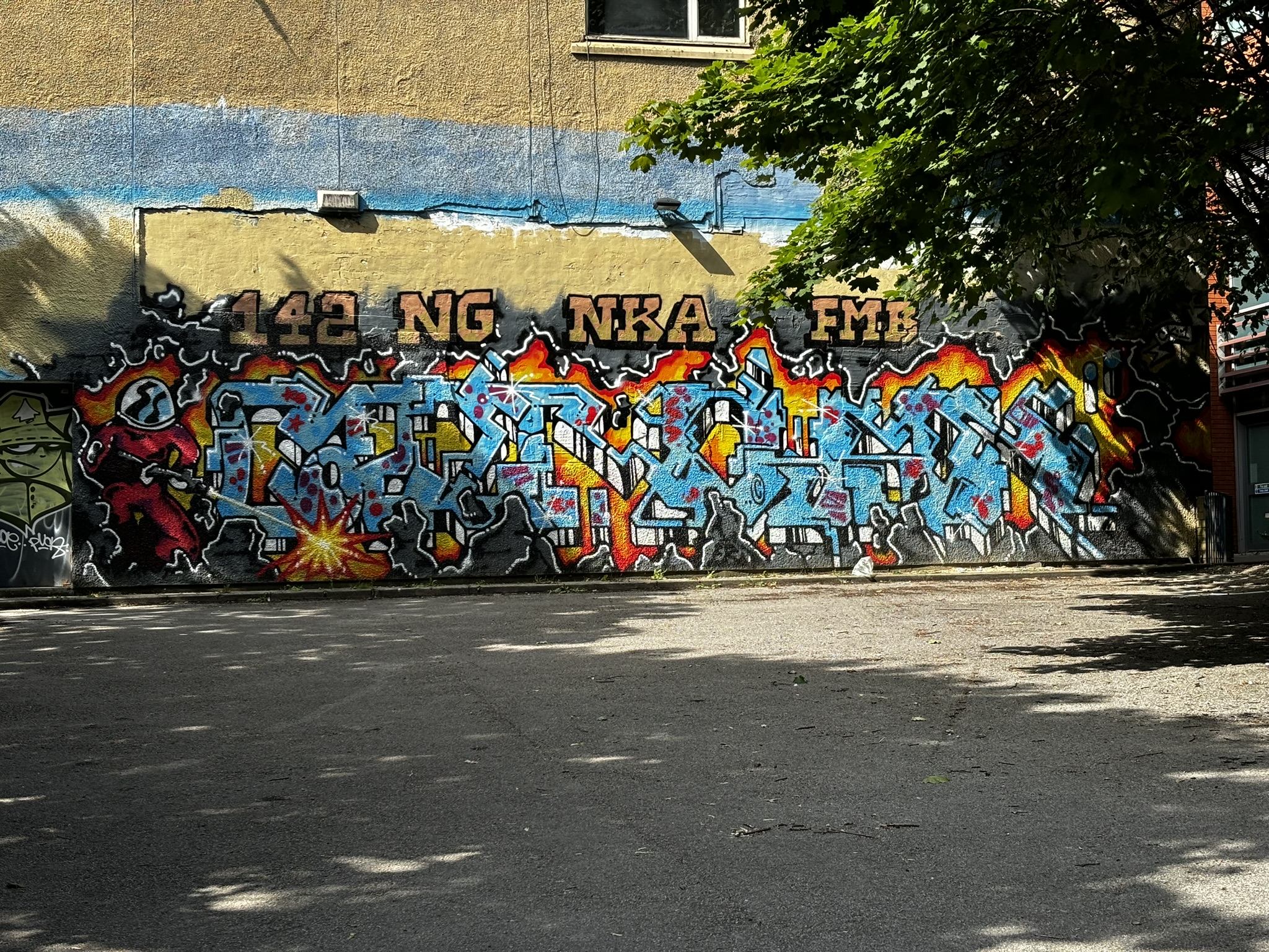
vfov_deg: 28.0
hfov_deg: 36.8
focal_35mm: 52
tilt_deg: +3.6
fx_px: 1906
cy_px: 476
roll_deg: +1.0
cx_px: 634
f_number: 1.6
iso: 32
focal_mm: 5.96
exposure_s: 1/1205
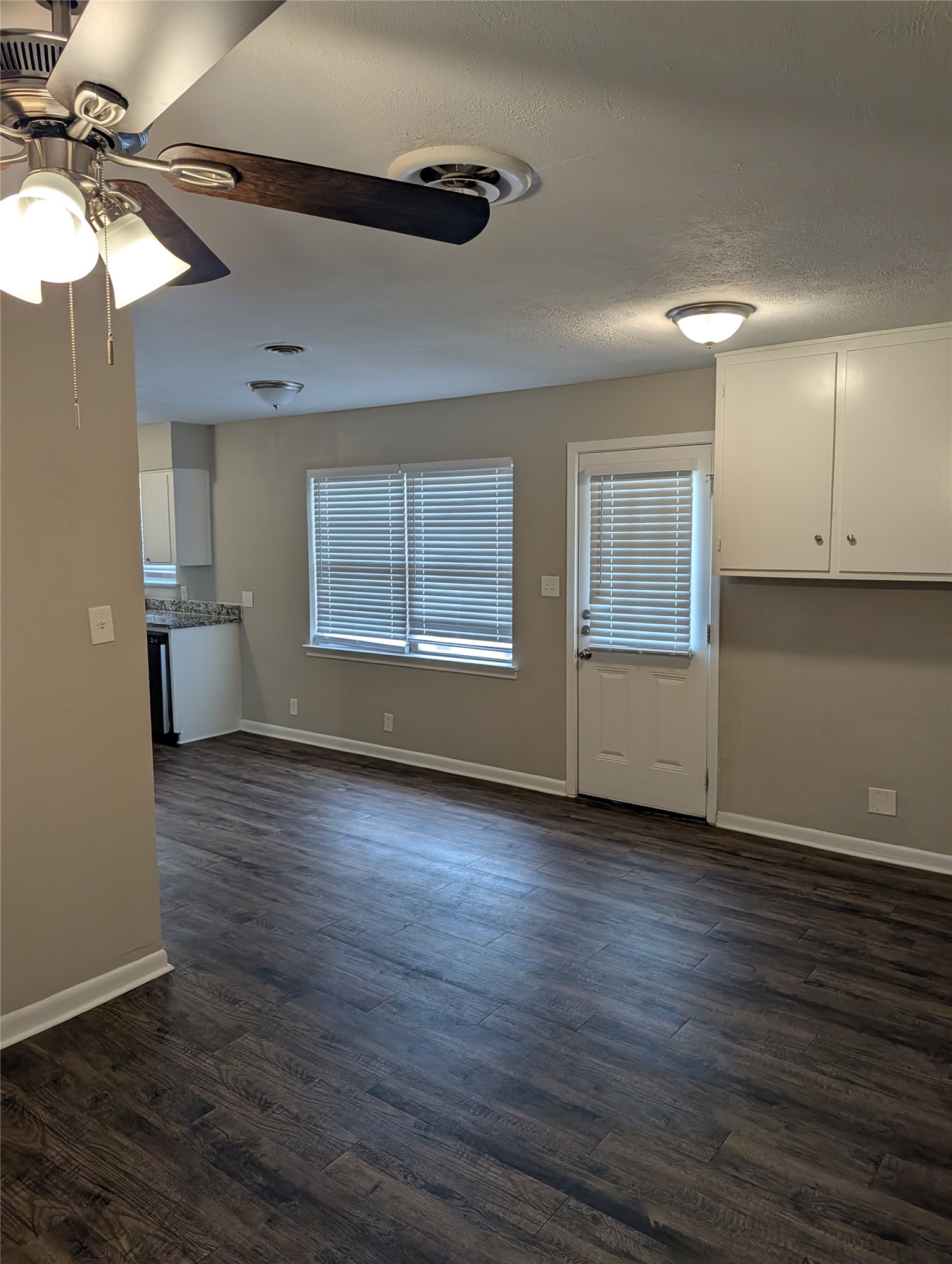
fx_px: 878
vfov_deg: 71.5
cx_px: 476
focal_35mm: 24
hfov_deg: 57.0
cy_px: 632
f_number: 1.68
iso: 247
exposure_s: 1/626
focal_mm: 6.9
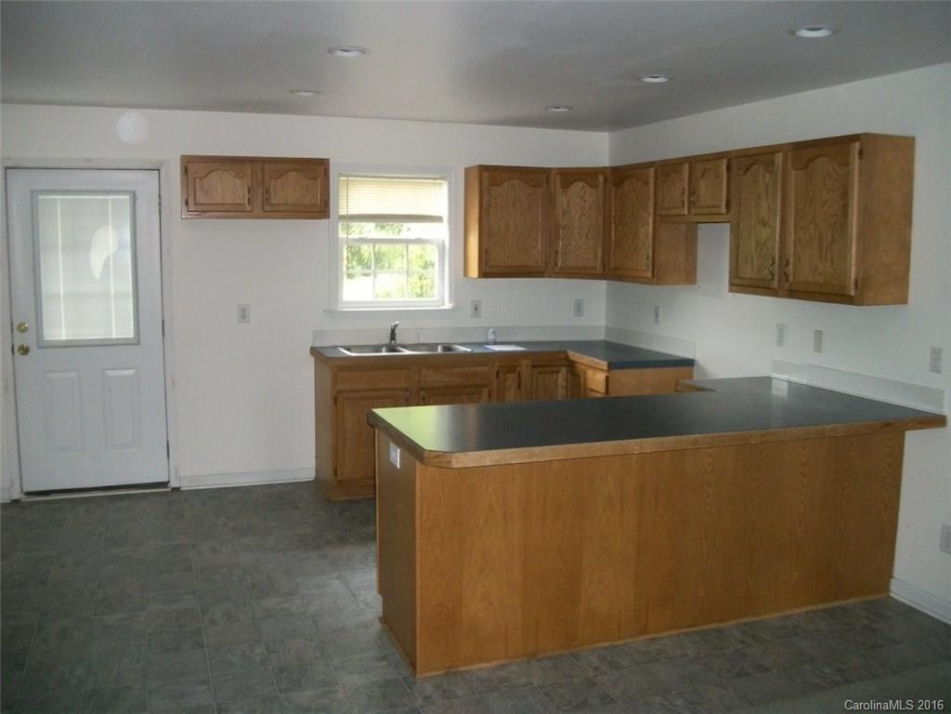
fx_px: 879
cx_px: 476
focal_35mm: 32
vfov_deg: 44.2
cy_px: 357
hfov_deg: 56.8
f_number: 2.9
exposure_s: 1/30
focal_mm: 5.7
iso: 250
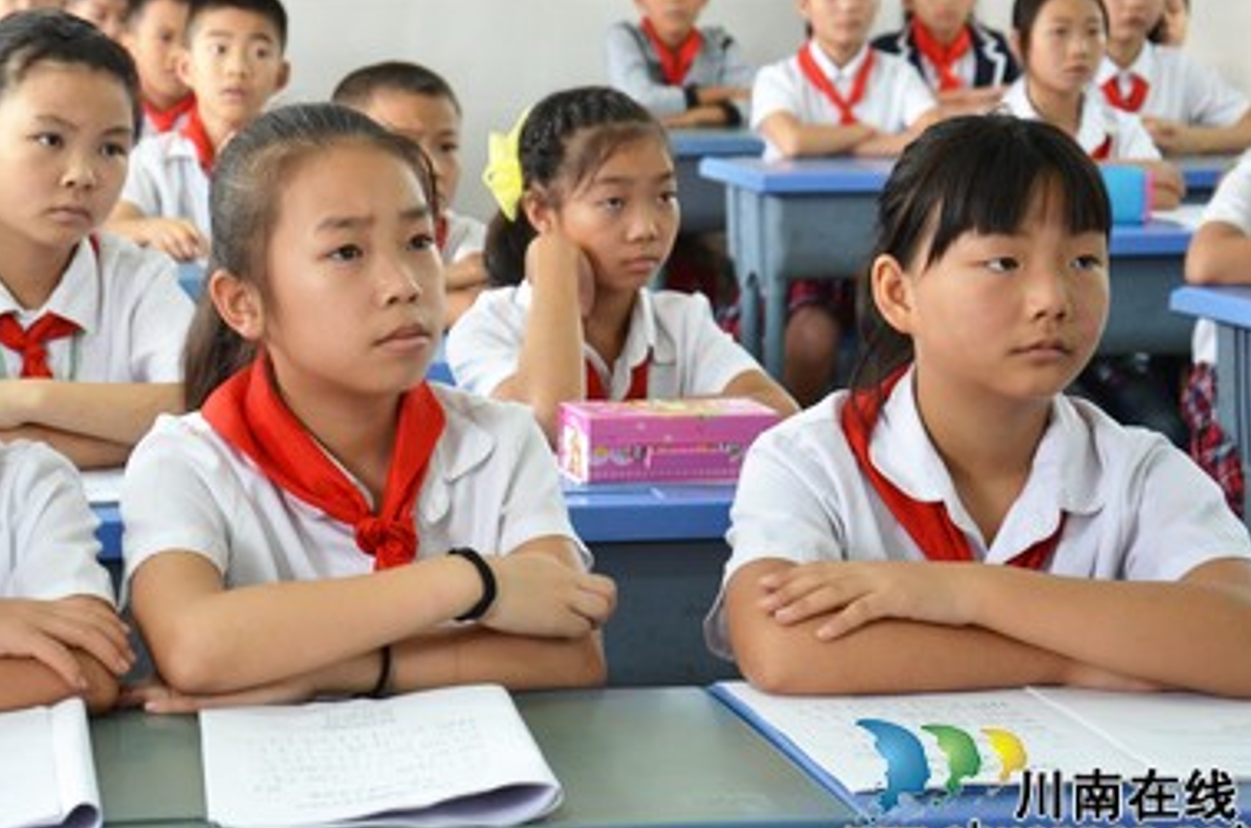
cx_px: 456
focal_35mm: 99
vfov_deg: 13.8
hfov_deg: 20.6
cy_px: 322
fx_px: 3433
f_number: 5
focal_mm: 50
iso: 800
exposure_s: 1/60
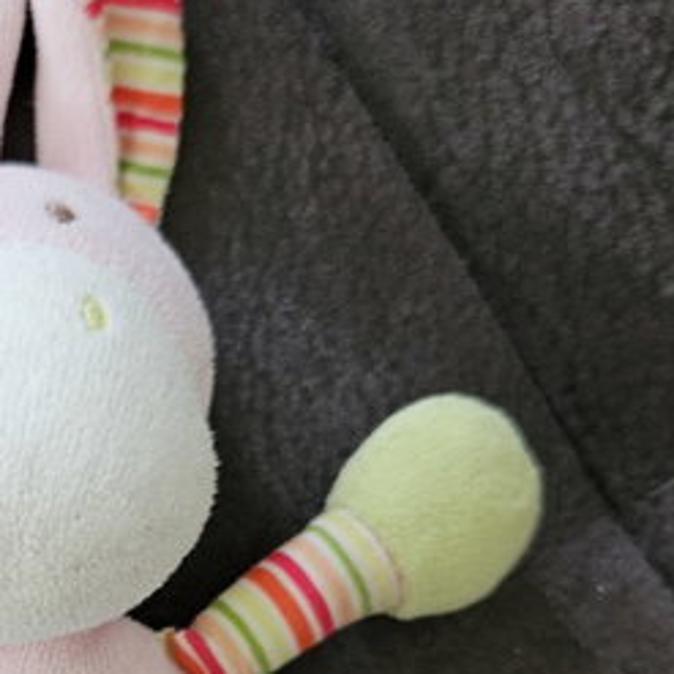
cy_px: 531
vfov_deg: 25.0
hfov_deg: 24.0
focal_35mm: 68
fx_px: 1498
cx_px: -27
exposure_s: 1/50
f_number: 1.8
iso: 640
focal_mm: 5.4
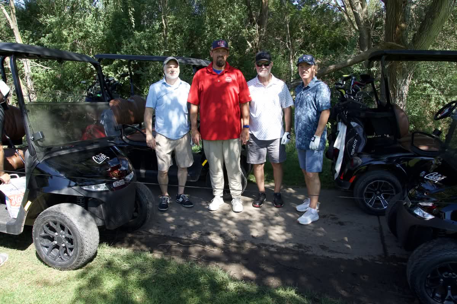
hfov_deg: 67.4
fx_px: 343
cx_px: 228
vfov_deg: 47.9
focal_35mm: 27
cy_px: 152
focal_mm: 18
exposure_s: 1/750
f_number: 8
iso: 1250
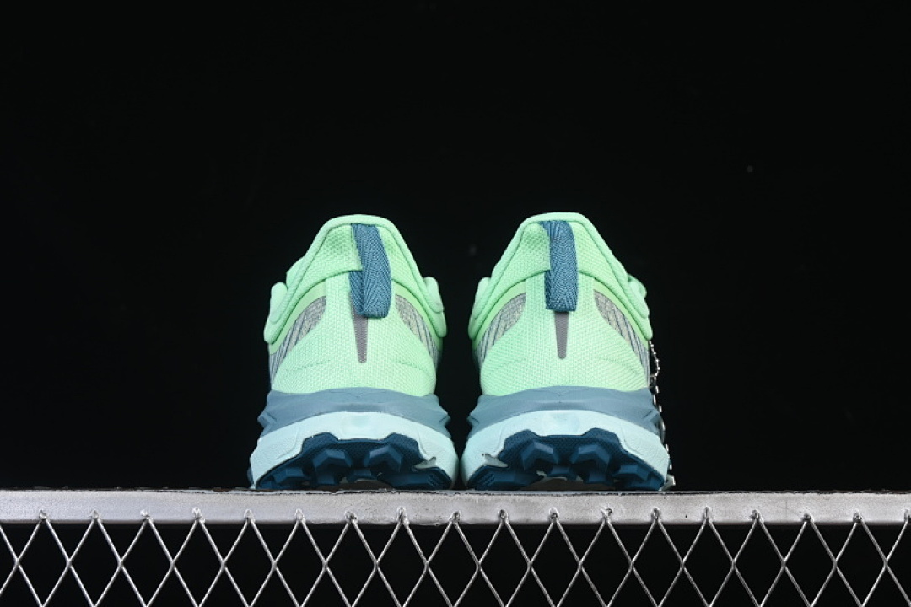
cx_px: 456
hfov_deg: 27.0
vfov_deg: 18.2
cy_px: 304
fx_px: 1898
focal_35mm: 75
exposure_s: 1/80
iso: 160
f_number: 8
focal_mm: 50
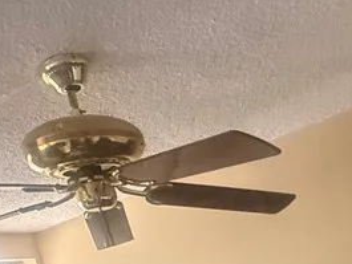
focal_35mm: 54
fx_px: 549
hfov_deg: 34.3
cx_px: 290
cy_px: 411
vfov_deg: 21.8
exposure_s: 1/60
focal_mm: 2.22
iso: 1000
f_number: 2.2
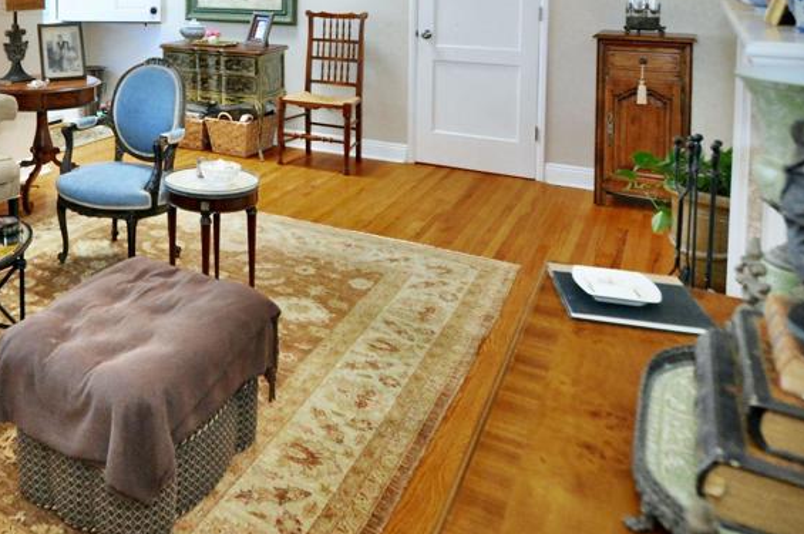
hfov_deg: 56.3
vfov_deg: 41.7
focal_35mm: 30
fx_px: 667
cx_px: 128
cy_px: 107
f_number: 4
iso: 800
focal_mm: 11
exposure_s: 1/60
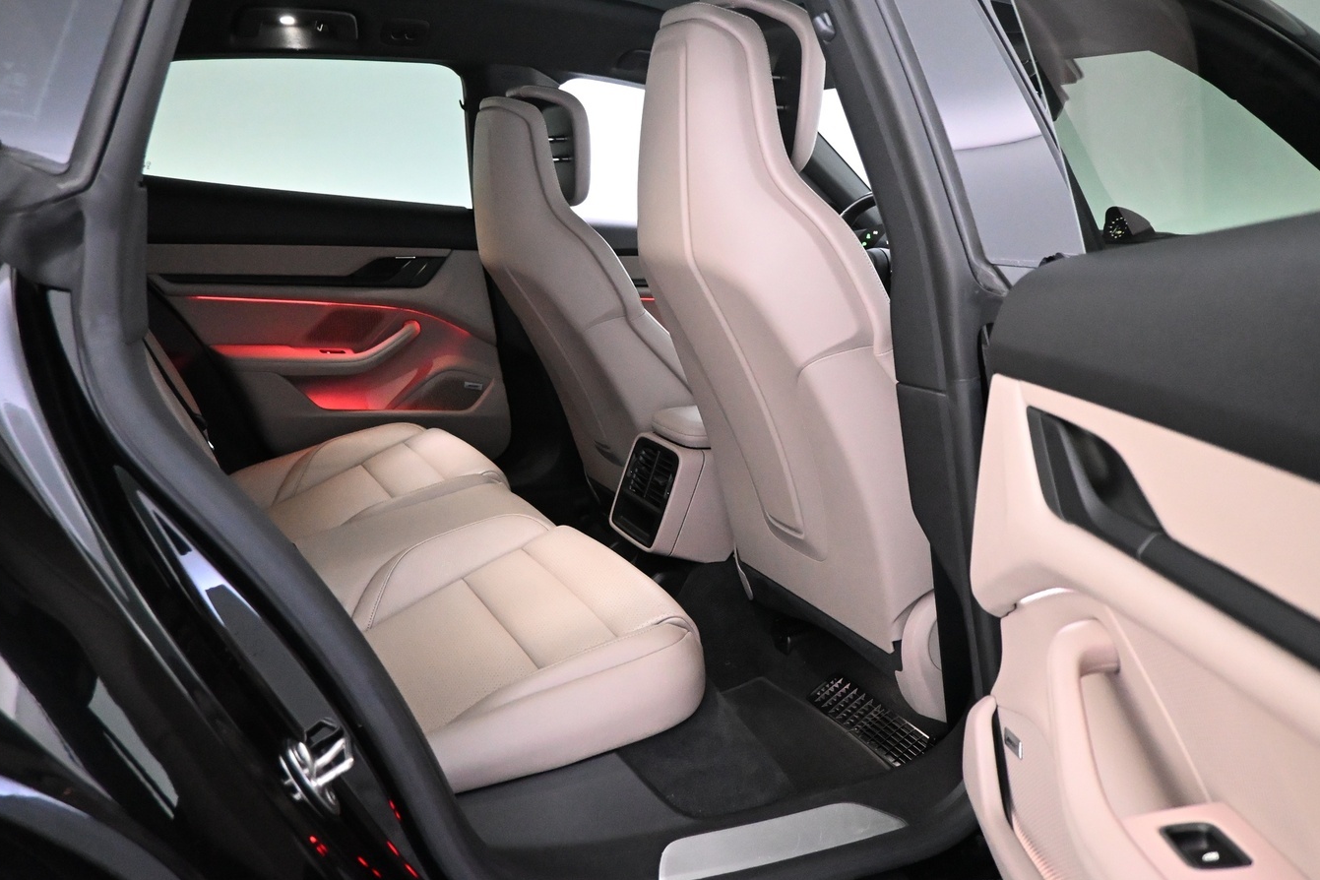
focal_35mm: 29
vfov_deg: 44.9
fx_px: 1063
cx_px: 704
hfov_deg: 63.6
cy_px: 390
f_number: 3.5
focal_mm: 16
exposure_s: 1/60
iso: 6400
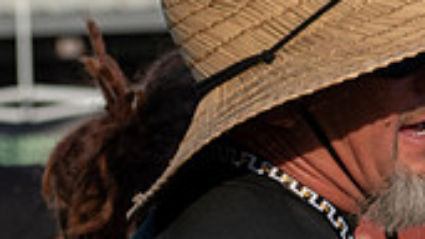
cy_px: 293
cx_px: 552
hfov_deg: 4.5
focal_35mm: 480
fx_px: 5407
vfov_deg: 2.5
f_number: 7.1
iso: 200
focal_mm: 90
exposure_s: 1/800
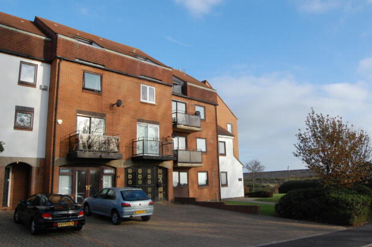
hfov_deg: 63.7
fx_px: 299
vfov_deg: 44.9
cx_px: 196
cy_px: 121
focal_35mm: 29
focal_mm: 18
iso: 800
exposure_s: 1/500
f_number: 11
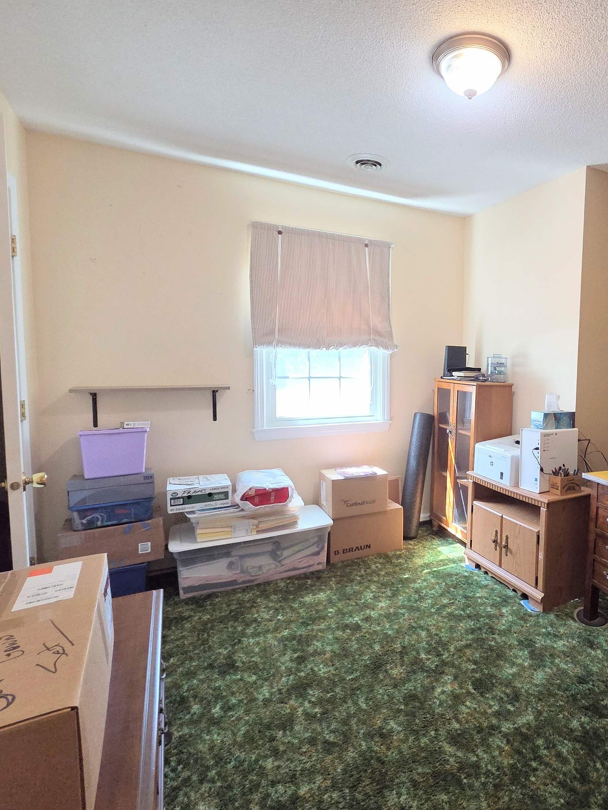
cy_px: 396
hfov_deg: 67.7
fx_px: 422
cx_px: 444
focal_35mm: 18
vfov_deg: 87.7
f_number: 2.2
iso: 400
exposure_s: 1/60
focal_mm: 2.2
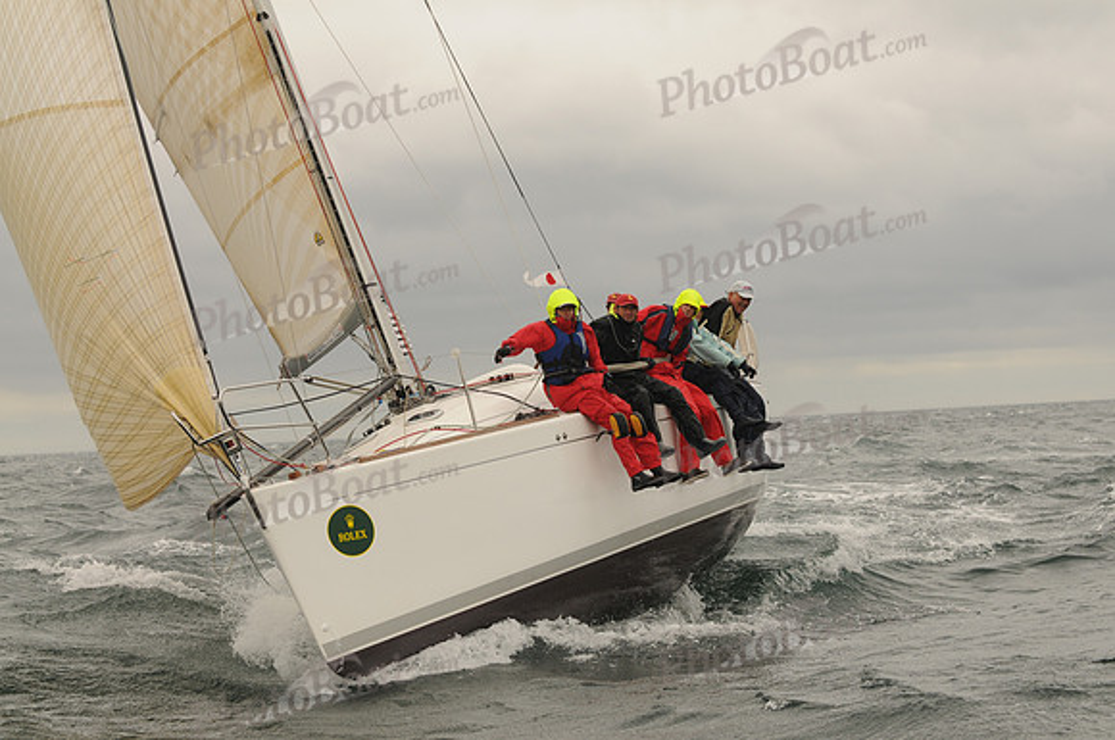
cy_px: 370
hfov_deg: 19.5
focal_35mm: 105
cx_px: 558
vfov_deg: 13.0
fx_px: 3248
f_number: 5
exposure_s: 1/1000
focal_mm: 70
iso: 200
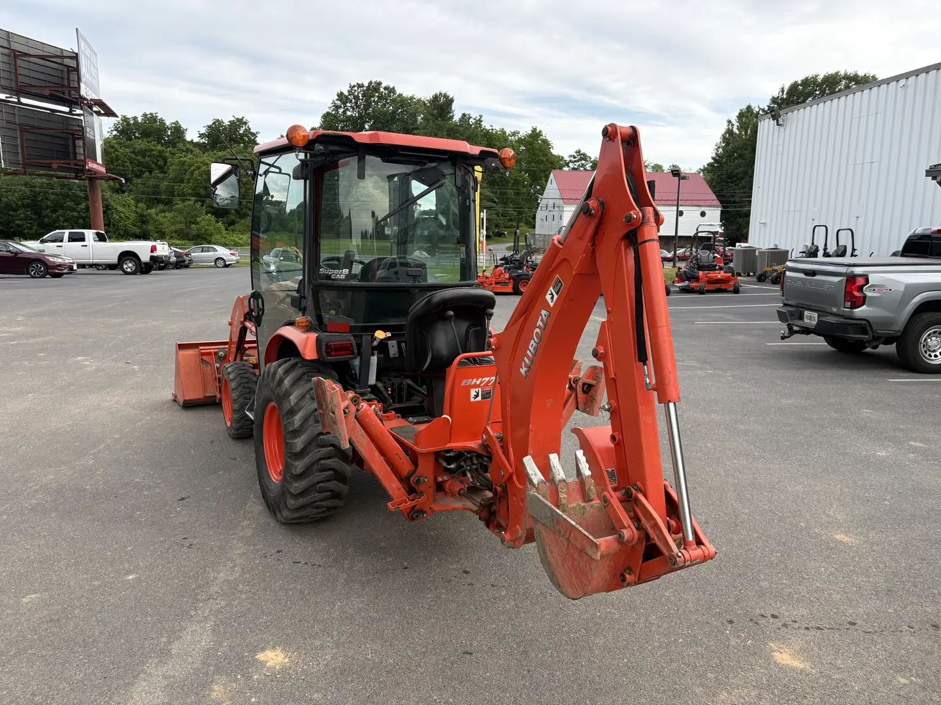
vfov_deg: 53.1
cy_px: 352
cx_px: 470
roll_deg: +0.2
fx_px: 707
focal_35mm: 26
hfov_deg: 67.3
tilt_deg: -5.9
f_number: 1.6
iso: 64
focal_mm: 5.96
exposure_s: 1/801
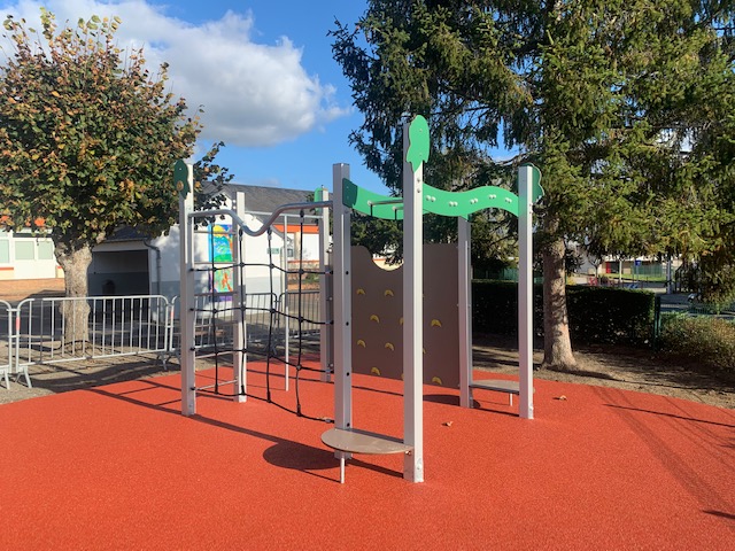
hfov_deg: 67.3
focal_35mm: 26
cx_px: 368
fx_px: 552
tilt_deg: -2.4
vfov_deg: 53.1
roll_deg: -0.1
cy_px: 276
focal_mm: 4.25
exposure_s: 1/1427
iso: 25
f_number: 1.8
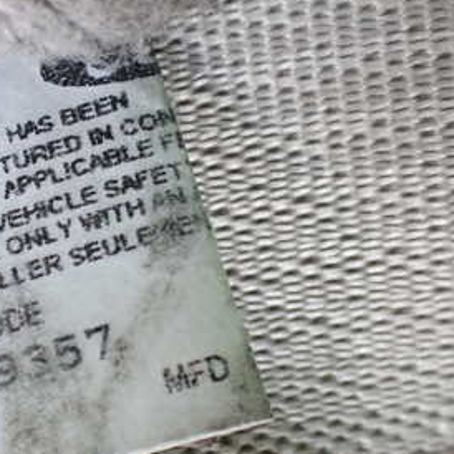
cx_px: -2
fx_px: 861
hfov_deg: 27.8
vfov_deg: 29.5
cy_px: 255
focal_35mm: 58
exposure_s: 1/100
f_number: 2.3
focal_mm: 5.4
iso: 800
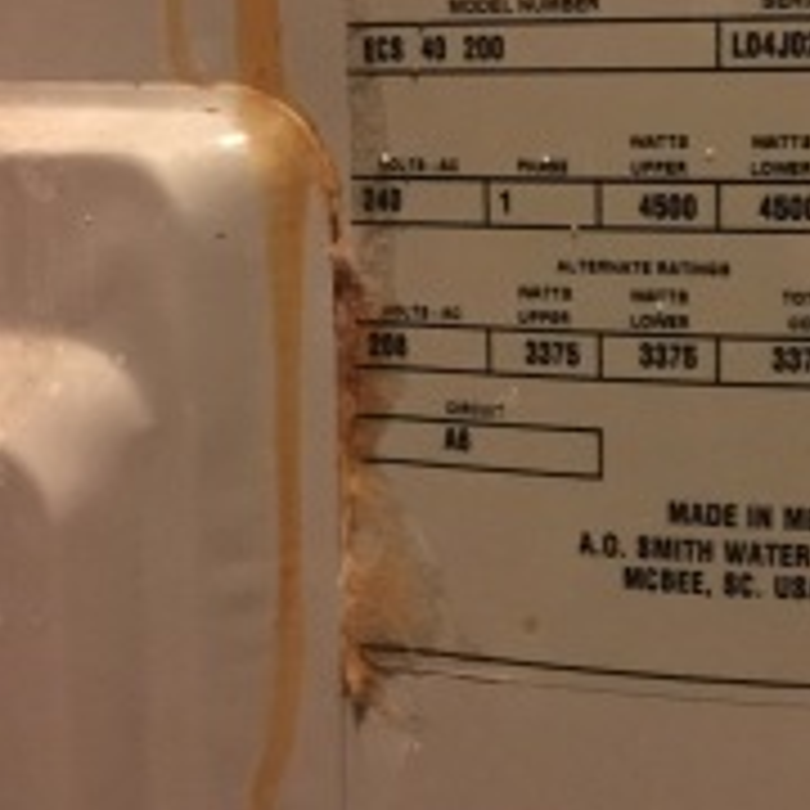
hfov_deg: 31.8
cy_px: 279
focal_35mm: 52
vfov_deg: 32.5
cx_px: 670
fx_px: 1377
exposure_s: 1/15
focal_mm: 4.15
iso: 800
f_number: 2.2
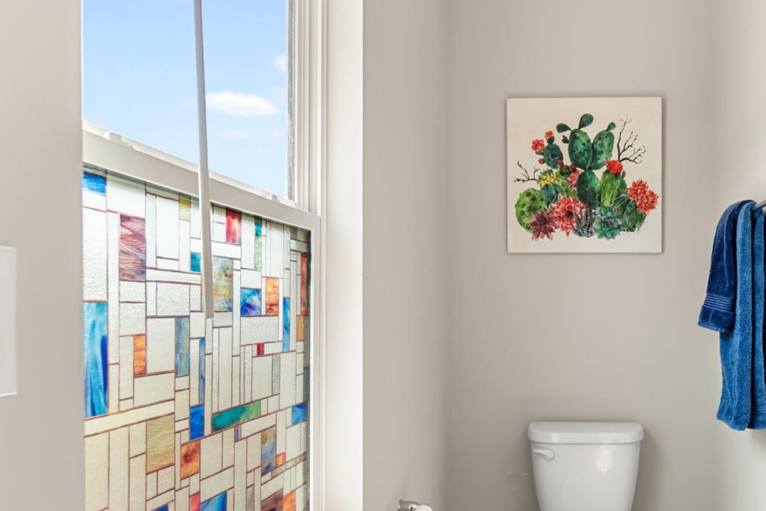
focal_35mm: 30
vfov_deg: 43.5
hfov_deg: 60.3
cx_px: 518
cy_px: 300
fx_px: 638
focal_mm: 10
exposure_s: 1/60
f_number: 4
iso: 100
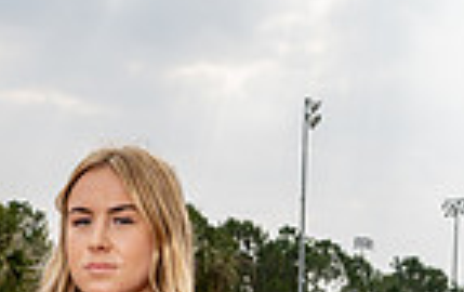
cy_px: 678
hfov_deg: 18.3
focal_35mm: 112
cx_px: 65
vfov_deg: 10.3
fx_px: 1419
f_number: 8
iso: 125
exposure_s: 1/250
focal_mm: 35
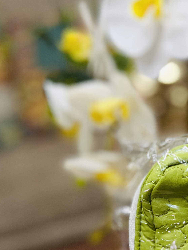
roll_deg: +8.7
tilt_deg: -16.7
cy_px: 163
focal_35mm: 70
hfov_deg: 19.7
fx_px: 507
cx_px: 230
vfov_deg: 27.6
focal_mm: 5.7
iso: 160
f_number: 1.5
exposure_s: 1/50
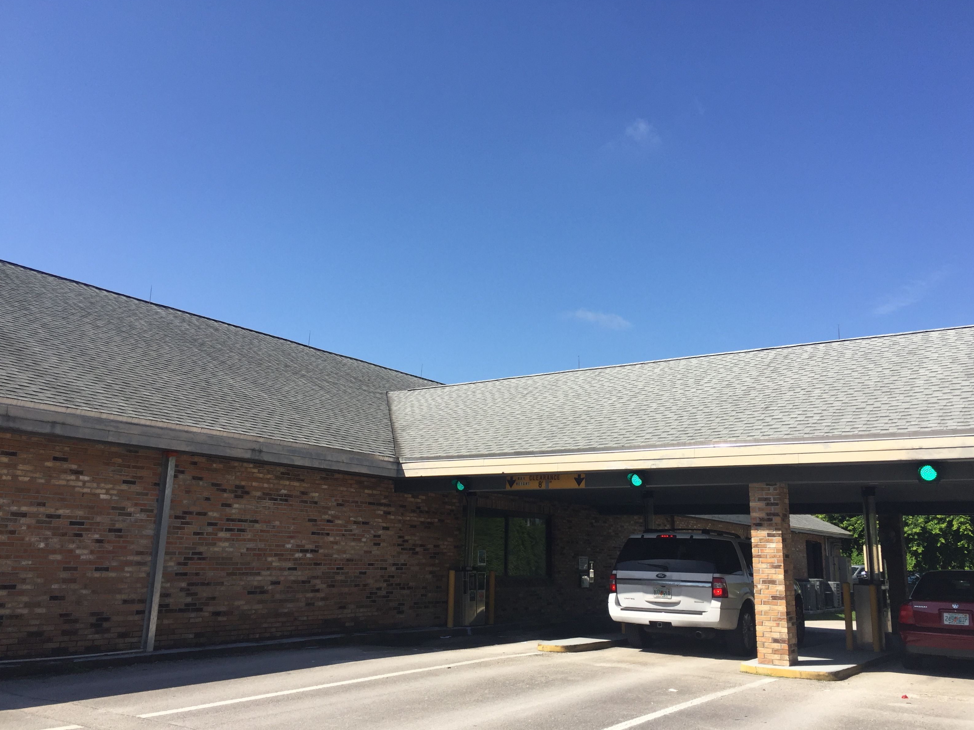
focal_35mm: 30
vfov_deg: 46.8
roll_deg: -3.0
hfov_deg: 60.0
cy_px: 369
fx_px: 844
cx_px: 503
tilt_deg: +13.5
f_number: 2.2
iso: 32
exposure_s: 1/2083
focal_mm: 4.15
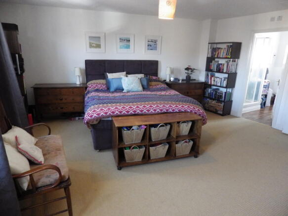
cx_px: 144
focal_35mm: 22
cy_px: 108
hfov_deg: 76.4
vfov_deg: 61.1
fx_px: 183
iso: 640
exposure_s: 1/45
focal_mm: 4
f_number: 3.1
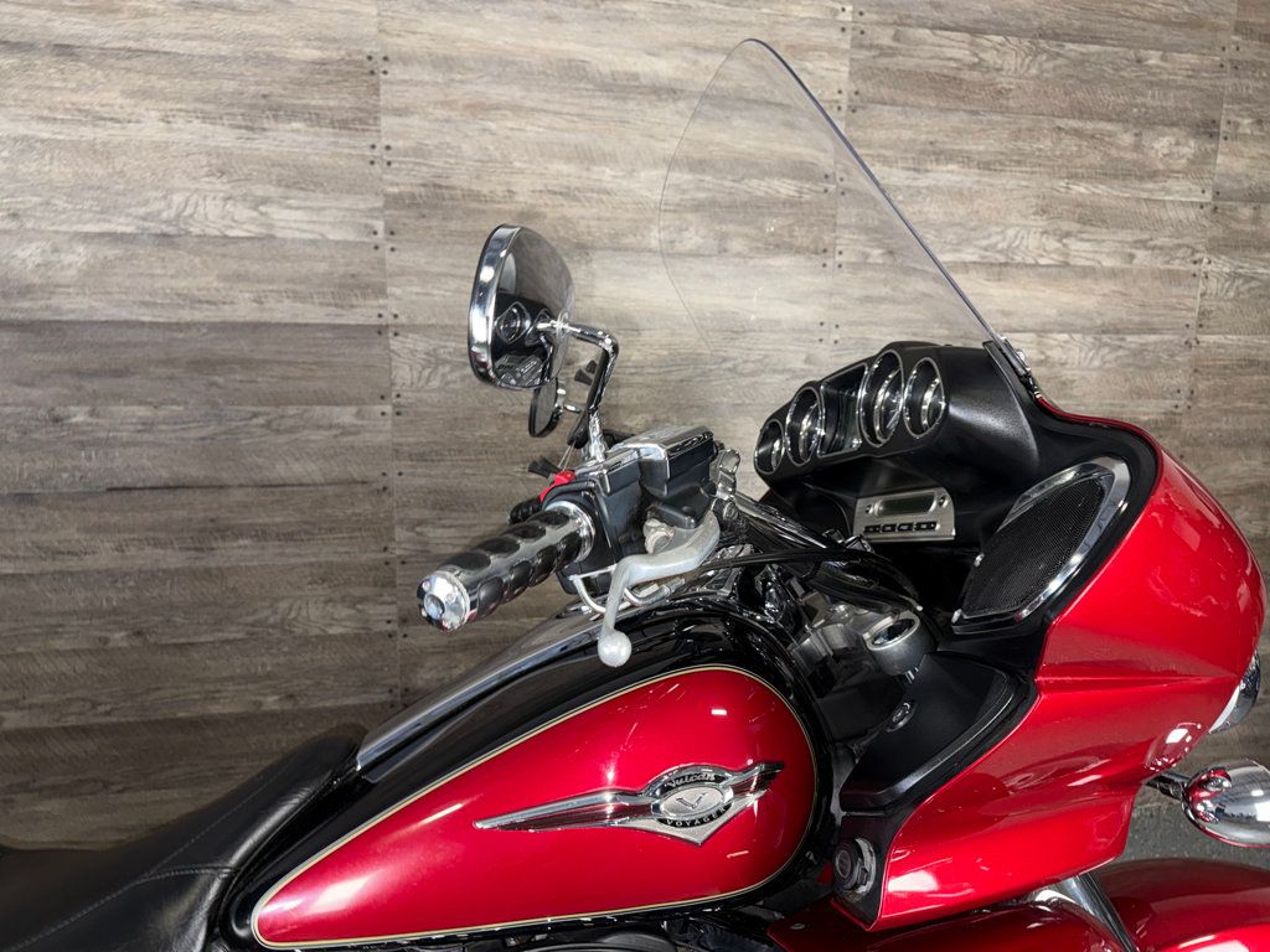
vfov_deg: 56.8
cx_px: 635
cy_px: 476
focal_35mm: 24
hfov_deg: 71.6
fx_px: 881
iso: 80
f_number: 1.78
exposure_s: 1/23
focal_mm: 6.76
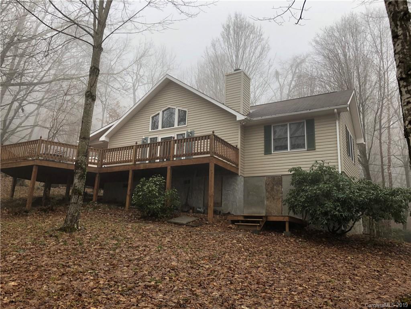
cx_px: 206
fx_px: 332
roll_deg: -2.5
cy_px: 154
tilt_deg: +14.4
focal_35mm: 28
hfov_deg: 63.4
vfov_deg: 49.7
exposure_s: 1/120
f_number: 1.8
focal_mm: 3.99
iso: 40
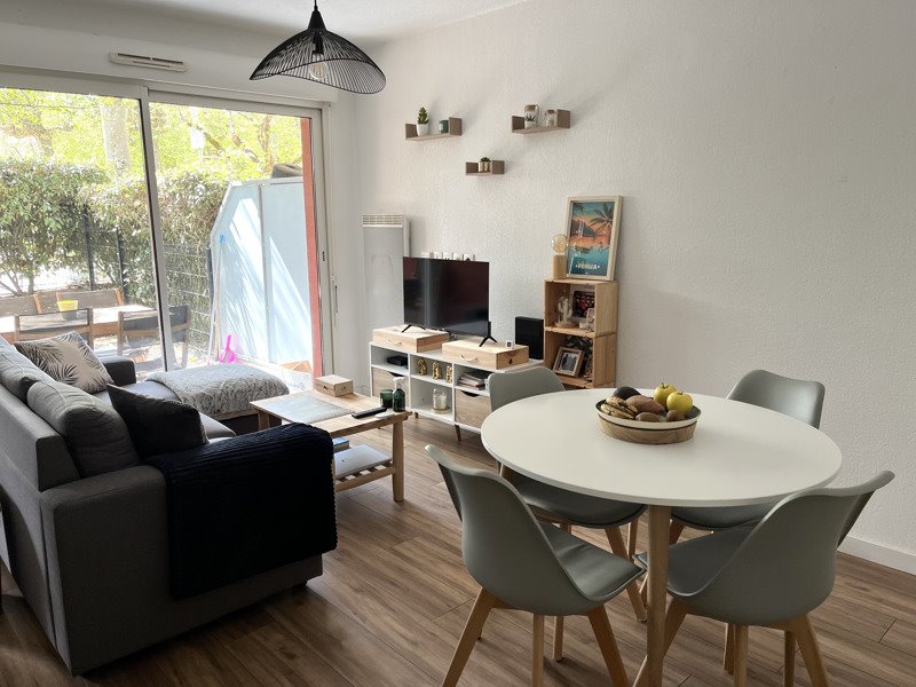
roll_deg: +0.6
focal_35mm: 26
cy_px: 344
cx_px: 458
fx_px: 688
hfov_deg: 67.3
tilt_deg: -10.3
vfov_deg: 53.1
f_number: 1.6
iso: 80
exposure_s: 1/121
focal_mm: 5.1
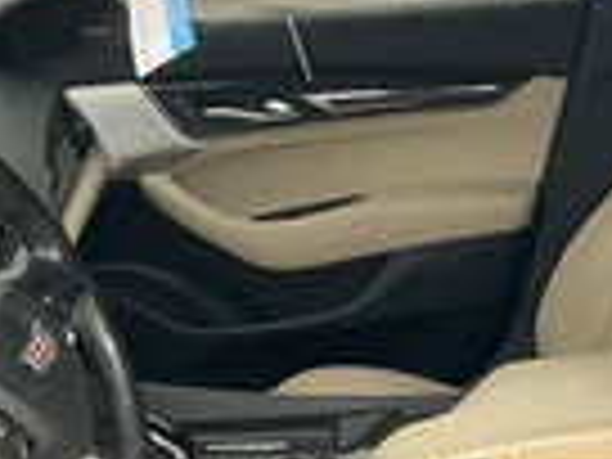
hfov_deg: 23.0
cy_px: 576
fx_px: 1503
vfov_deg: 16.5
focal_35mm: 85
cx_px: 315
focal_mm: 3
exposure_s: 1/122
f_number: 1.8
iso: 64
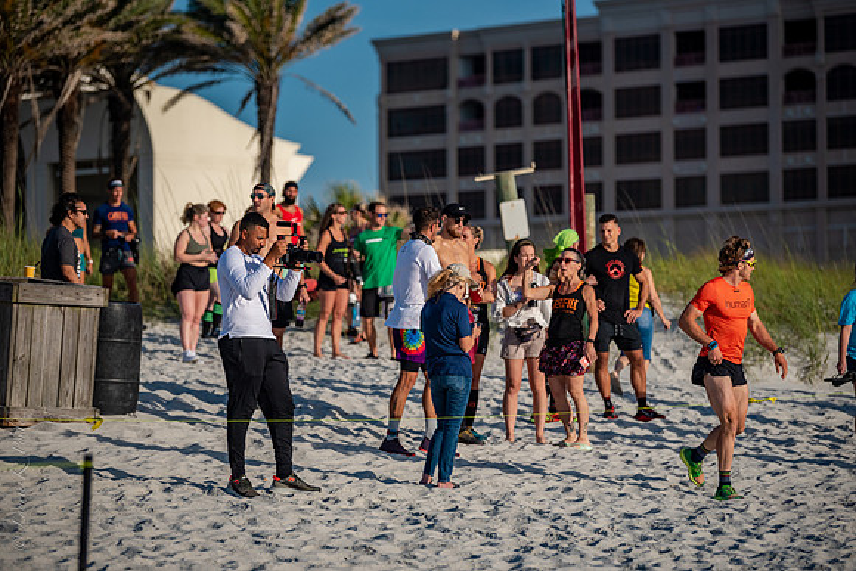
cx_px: 428
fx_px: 3300
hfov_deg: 14.8
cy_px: 286
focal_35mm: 139
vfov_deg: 9.9
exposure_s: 1/4000
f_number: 2.8
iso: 360
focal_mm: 135
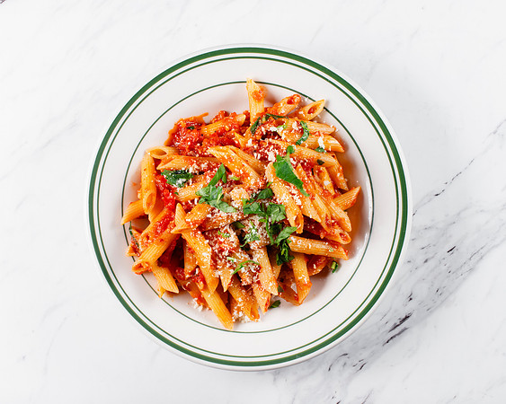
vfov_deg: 21.6
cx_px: 246
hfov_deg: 26.9
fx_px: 1059
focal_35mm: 71
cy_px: 206
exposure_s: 1/250
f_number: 11
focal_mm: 50
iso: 200
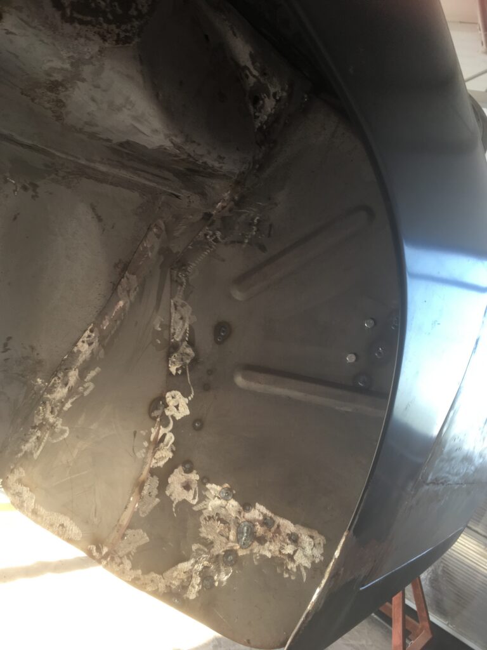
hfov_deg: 48.2
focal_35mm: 29
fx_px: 544
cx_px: 244
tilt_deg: -4.2
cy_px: 325
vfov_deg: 61.7
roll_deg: -22.3
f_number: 2.2
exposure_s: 1/50
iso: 32
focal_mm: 4.15
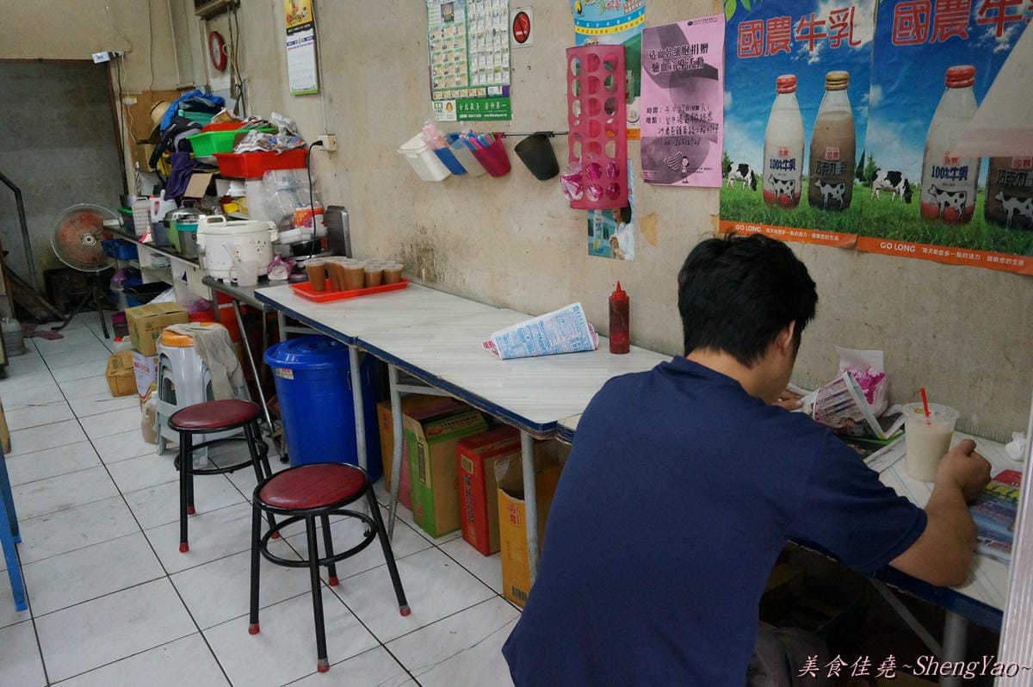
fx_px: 817
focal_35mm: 28
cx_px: 516
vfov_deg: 45.6
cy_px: 344
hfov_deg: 64.6
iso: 2500
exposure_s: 1/160
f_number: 4
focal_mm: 19
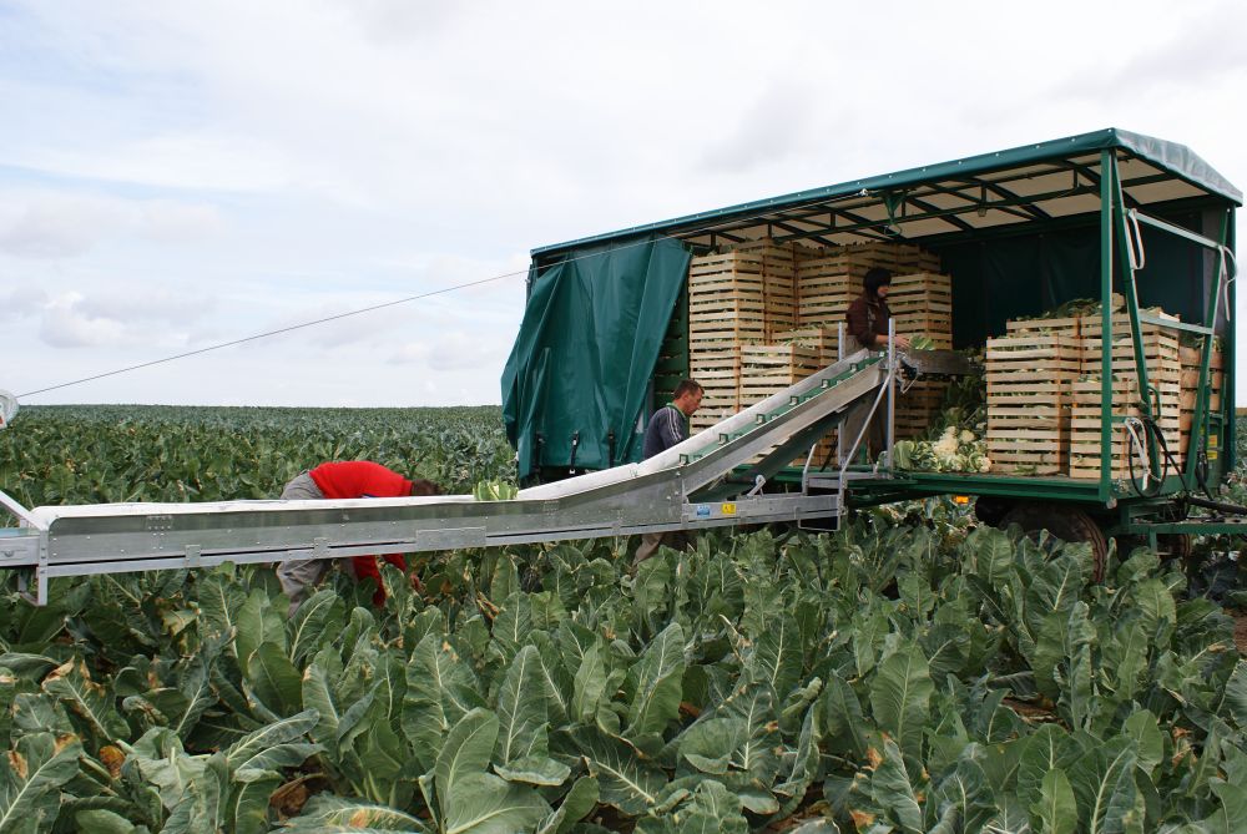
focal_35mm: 27
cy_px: 417
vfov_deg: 48.0
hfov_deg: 67.3
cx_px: 624
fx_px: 936
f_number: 8
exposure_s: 1/160
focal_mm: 18
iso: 100
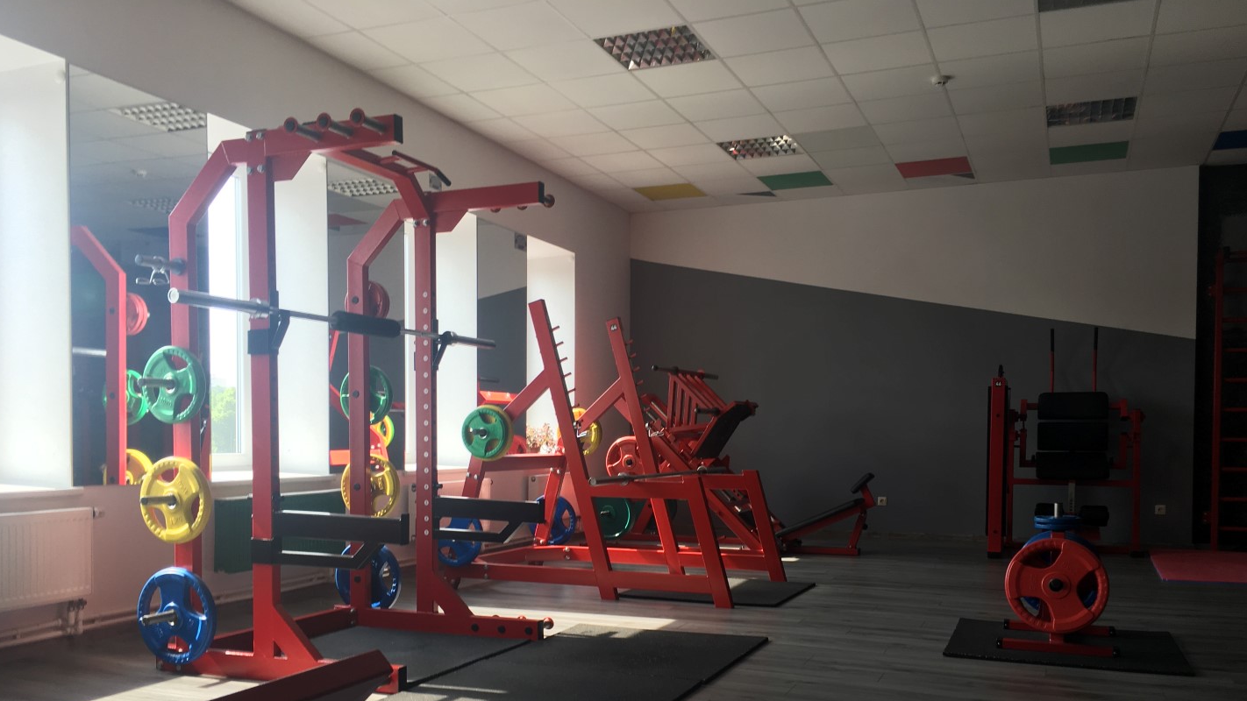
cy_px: 466
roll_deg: +1.8
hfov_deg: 61.0
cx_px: 621
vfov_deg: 36.3
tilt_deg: +0.0
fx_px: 1058
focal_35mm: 32
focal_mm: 4.15
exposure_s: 1/100
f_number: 2.2
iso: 25
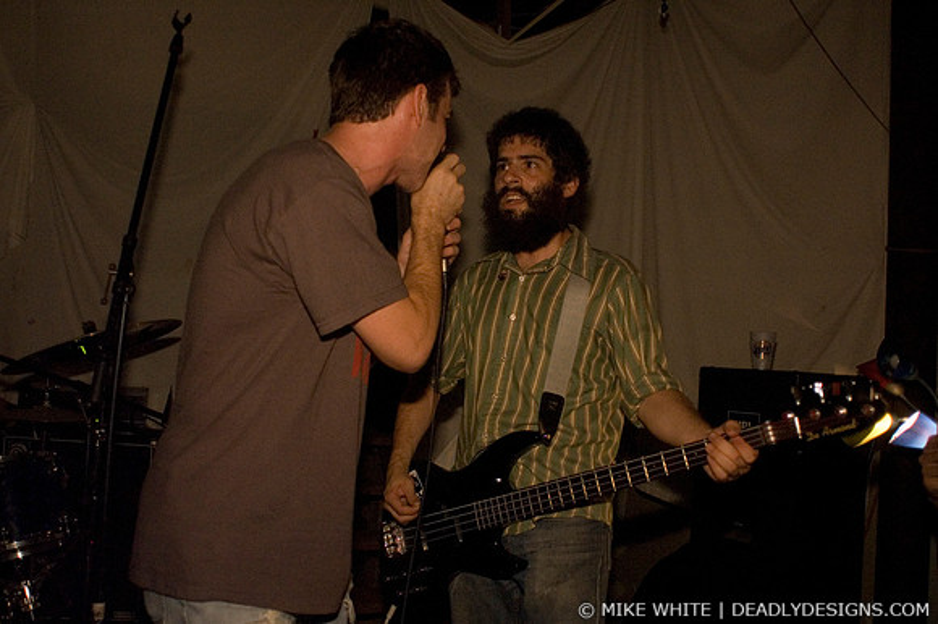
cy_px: 312
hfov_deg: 62.0
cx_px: 469
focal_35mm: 30
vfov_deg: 43.6
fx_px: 781
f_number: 2.8
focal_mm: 20
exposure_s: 1/30
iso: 1600
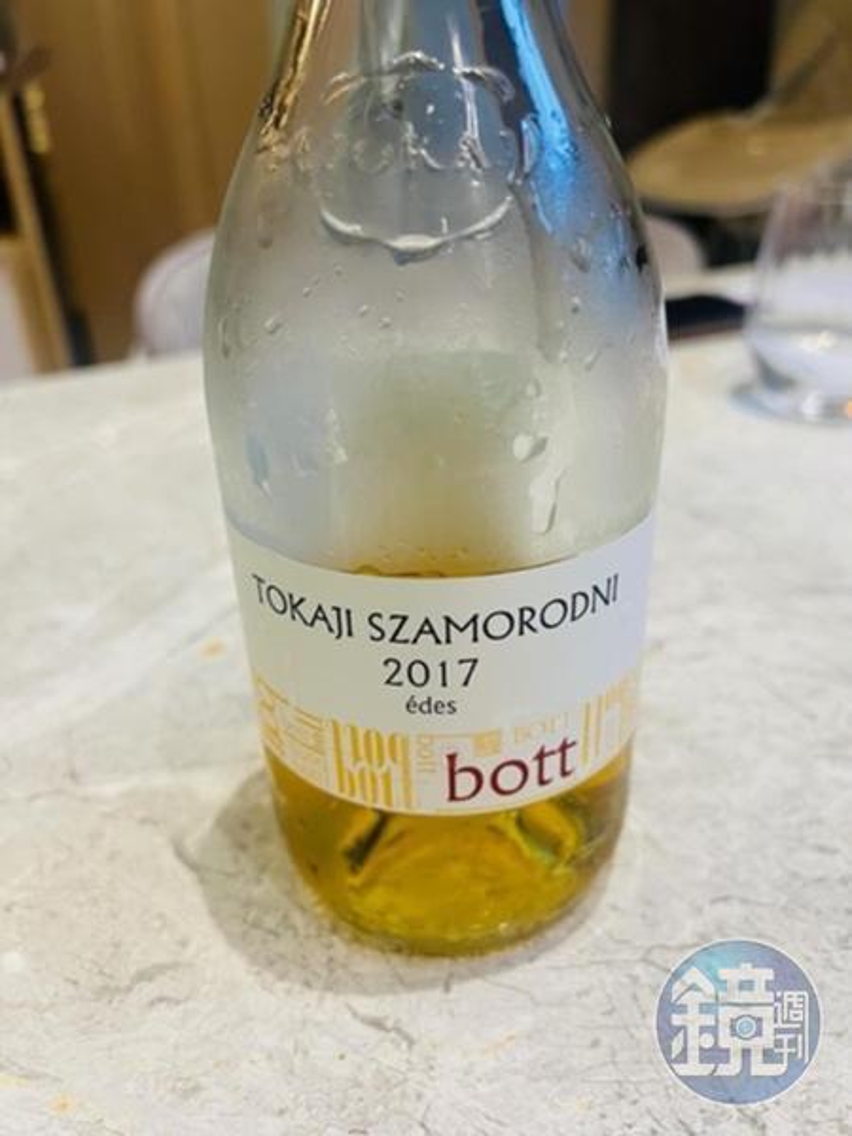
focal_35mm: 26
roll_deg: +4.1
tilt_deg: -28.3
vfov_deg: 67.3
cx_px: 426
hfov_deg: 53.1
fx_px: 853
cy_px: 568
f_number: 1.5
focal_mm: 5.7
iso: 125
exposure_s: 1/74
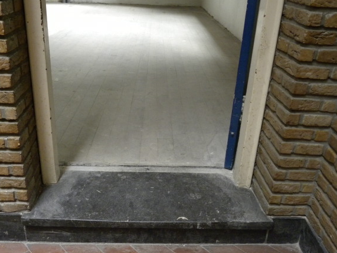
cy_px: 135
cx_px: 149
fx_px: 360
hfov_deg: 50.0
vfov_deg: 38.6
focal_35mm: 37
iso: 400
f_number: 2.8
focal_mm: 5.9
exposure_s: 1/38.6
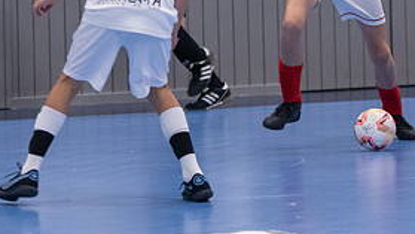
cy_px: -39
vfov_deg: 2.9
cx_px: 341
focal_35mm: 424
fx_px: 4666
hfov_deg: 5.1
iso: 3600
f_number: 3.2
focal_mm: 130
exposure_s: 1/400
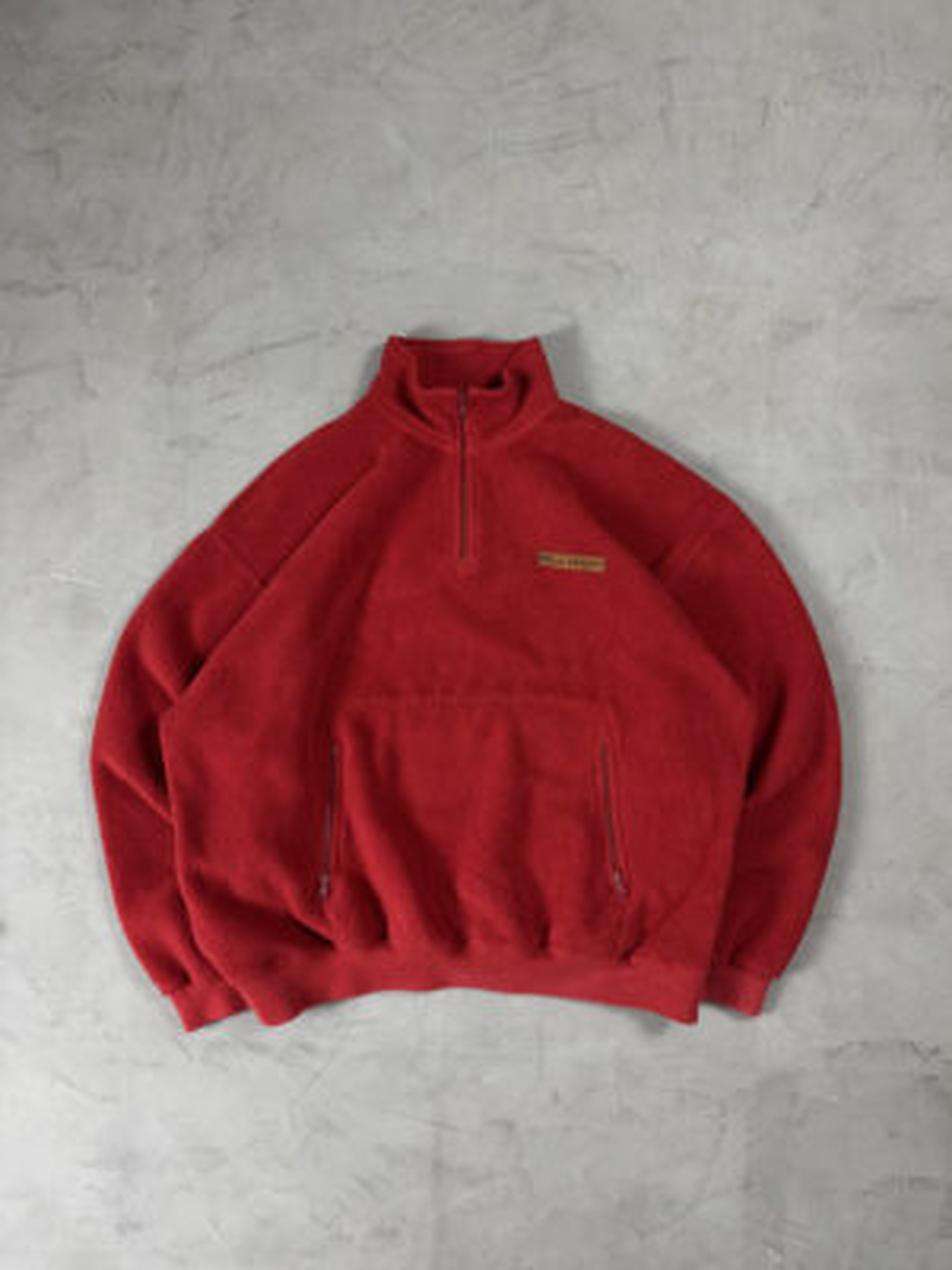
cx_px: 476
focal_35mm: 24
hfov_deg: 56.8
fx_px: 880
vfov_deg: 71.6
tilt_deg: -84.4
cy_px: 635
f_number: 1.78
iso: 200
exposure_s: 1/60
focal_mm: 6.76
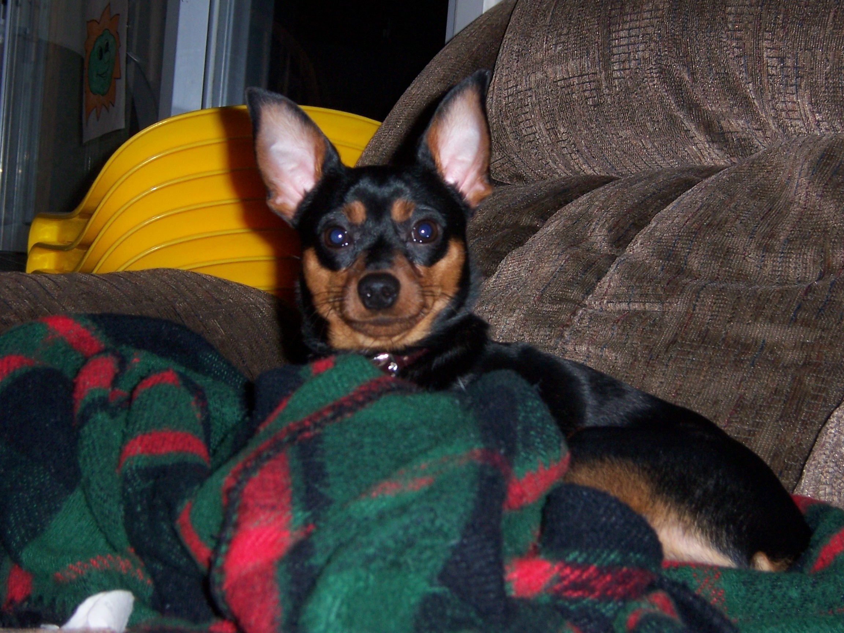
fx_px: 1999
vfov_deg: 18.0
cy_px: 316
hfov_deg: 23.8
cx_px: 422
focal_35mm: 82
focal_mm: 13.5
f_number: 4.8
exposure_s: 1/90
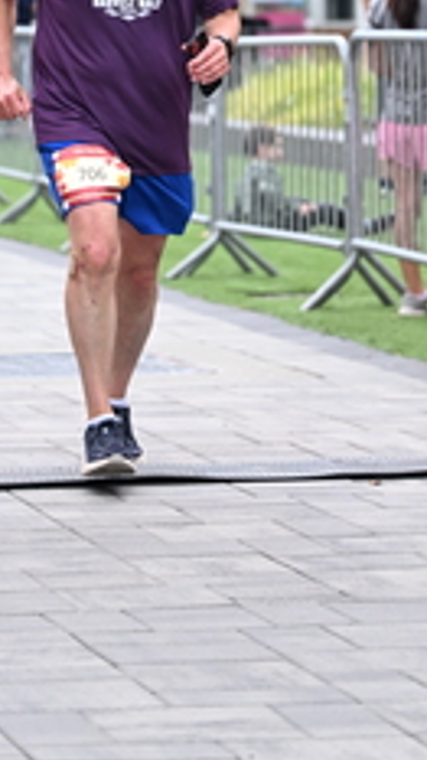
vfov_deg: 10.2
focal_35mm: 208
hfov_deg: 5.8
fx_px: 4188
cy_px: -78
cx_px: 204
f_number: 2.8
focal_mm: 84
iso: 800
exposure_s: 1/2000
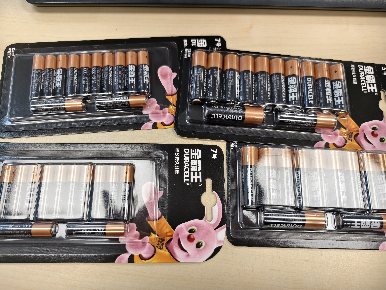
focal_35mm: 23
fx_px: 256
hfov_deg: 73.9
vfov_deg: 58.9
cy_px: 145
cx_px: 193
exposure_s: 1/100
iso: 109
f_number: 1.57
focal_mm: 5.6
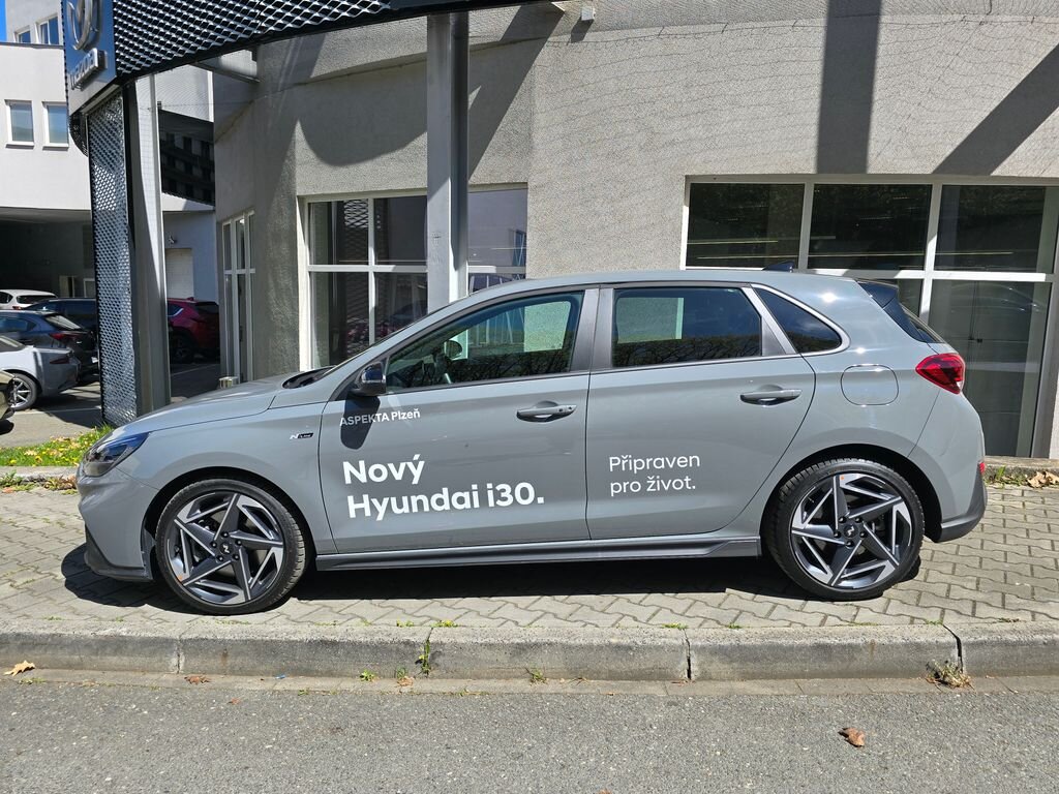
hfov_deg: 73.9
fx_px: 704
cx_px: 530
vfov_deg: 58.9
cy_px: 397
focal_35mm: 23
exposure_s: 1/529
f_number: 1.7
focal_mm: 6.3
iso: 12
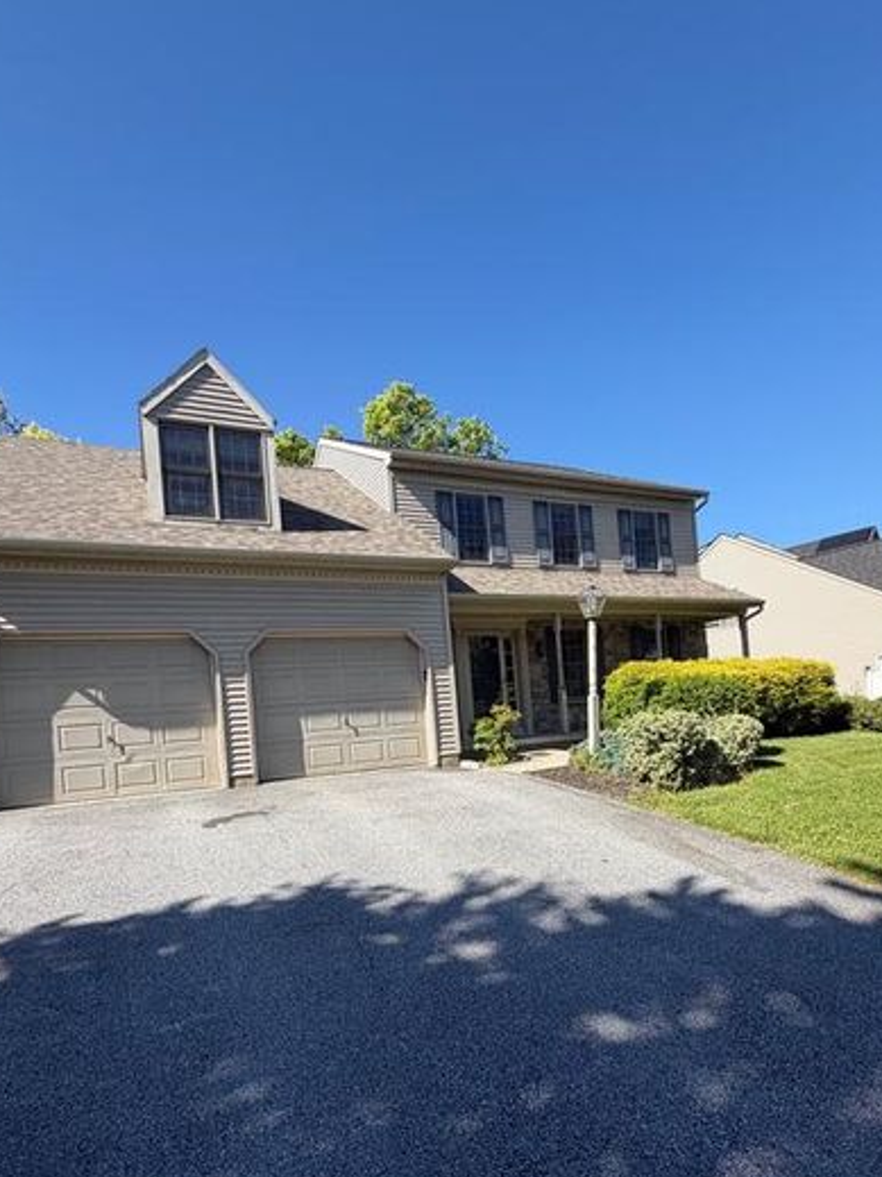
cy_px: 734
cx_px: 424
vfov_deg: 86.1
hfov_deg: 71.5
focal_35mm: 18
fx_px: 612
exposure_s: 1/770
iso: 40
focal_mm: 2.22
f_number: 2.2
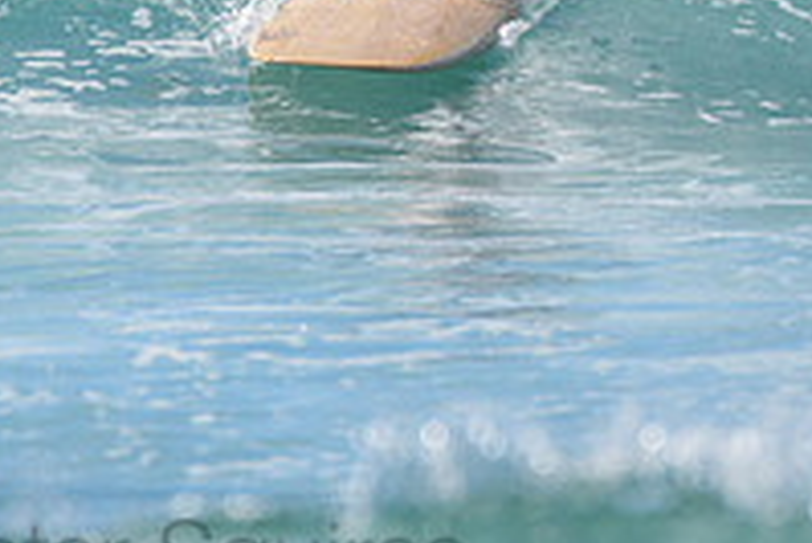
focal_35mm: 1783
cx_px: 418
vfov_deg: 0.8
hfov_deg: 1.2
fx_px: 40245
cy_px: -166
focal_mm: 500
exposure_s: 1/2000
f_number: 5.6
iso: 160
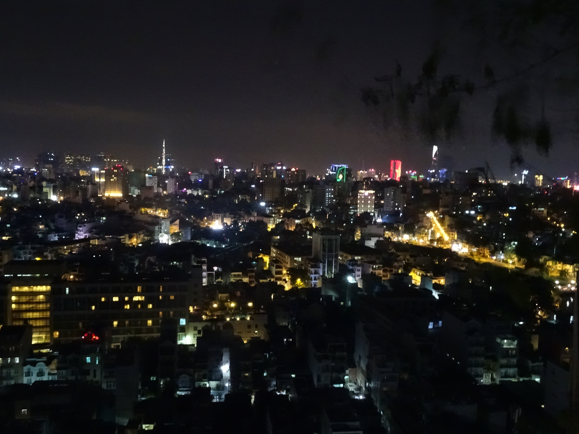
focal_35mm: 31
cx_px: 290
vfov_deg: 45.4
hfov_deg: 58.4
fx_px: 519
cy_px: 217
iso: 3200
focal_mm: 5.26
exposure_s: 1/8
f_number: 4
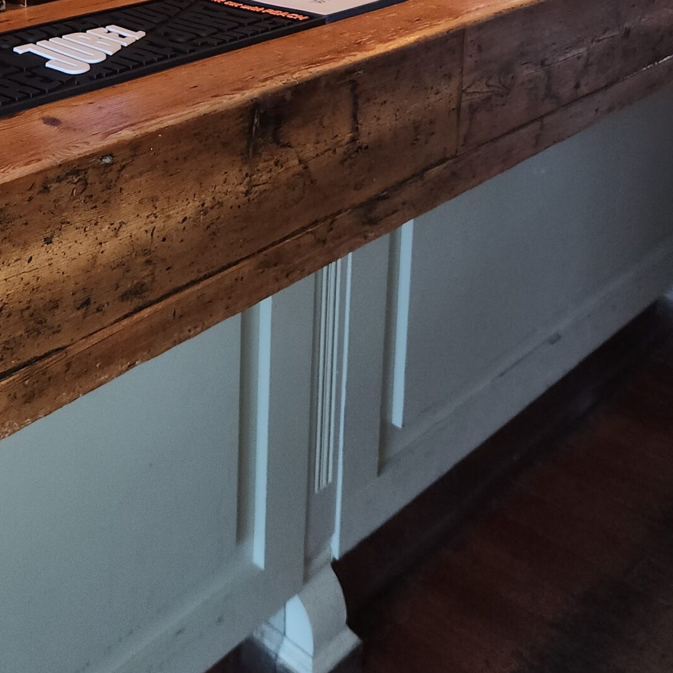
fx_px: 1078
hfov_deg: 34.0
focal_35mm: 49
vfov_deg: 31.9
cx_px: 176
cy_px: -8
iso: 125
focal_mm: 5.4
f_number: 1.8
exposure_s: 1/20
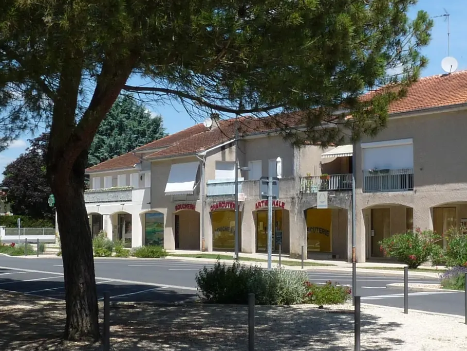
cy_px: 191
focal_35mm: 69
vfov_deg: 21.3
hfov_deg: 28.0
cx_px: 313
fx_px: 931
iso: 100
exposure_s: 1/320
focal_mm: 4.8
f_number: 5.6
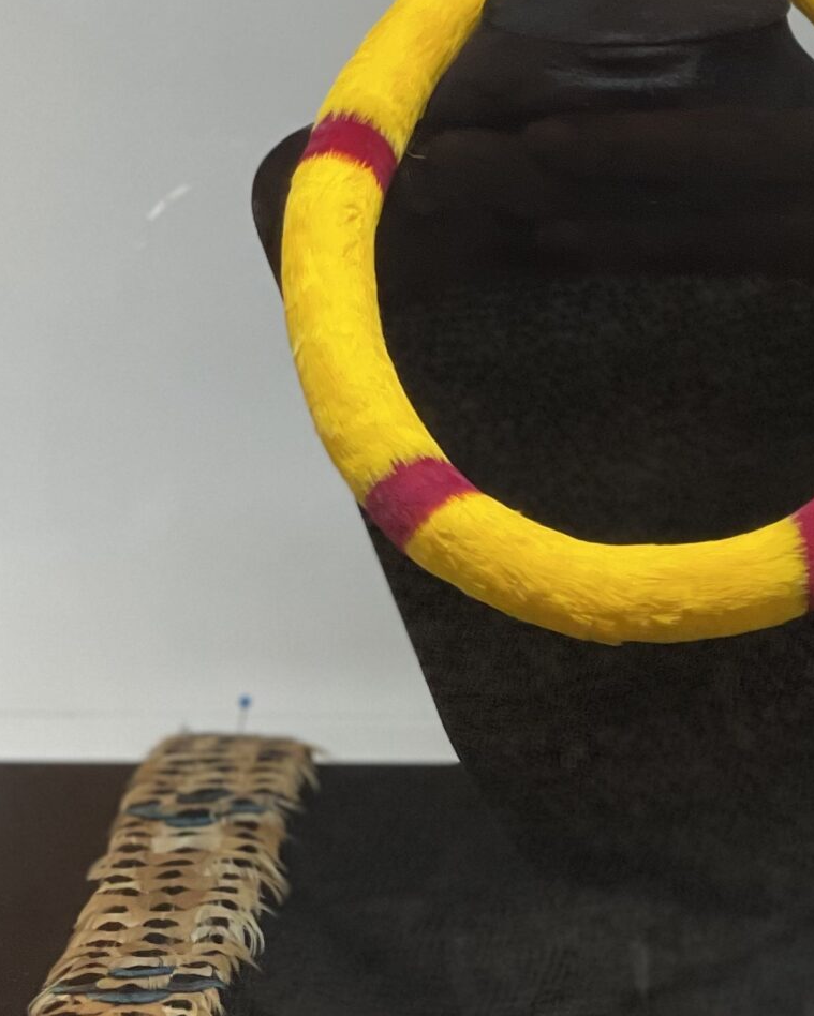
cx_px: 698
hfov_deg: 11.2
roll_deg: +0.2
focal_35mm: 137
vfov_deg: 14.1
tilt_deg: -11.7
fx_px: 4124
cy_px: 519
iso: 250
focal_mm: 6
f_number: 2
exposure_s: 1/120
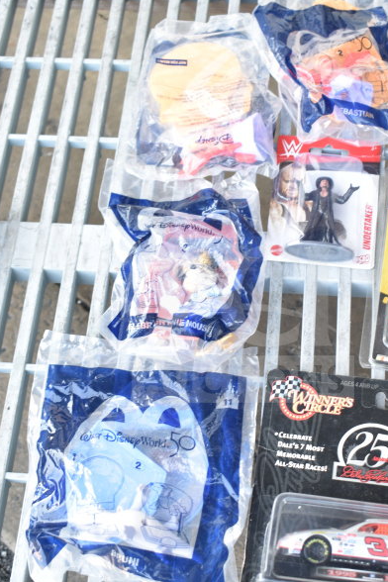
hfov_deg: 24.1
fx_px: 905
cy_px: 324
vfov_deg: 35.6
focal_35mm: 56
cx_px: 242
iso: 280
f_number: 4
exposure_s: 1/40
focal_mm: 24
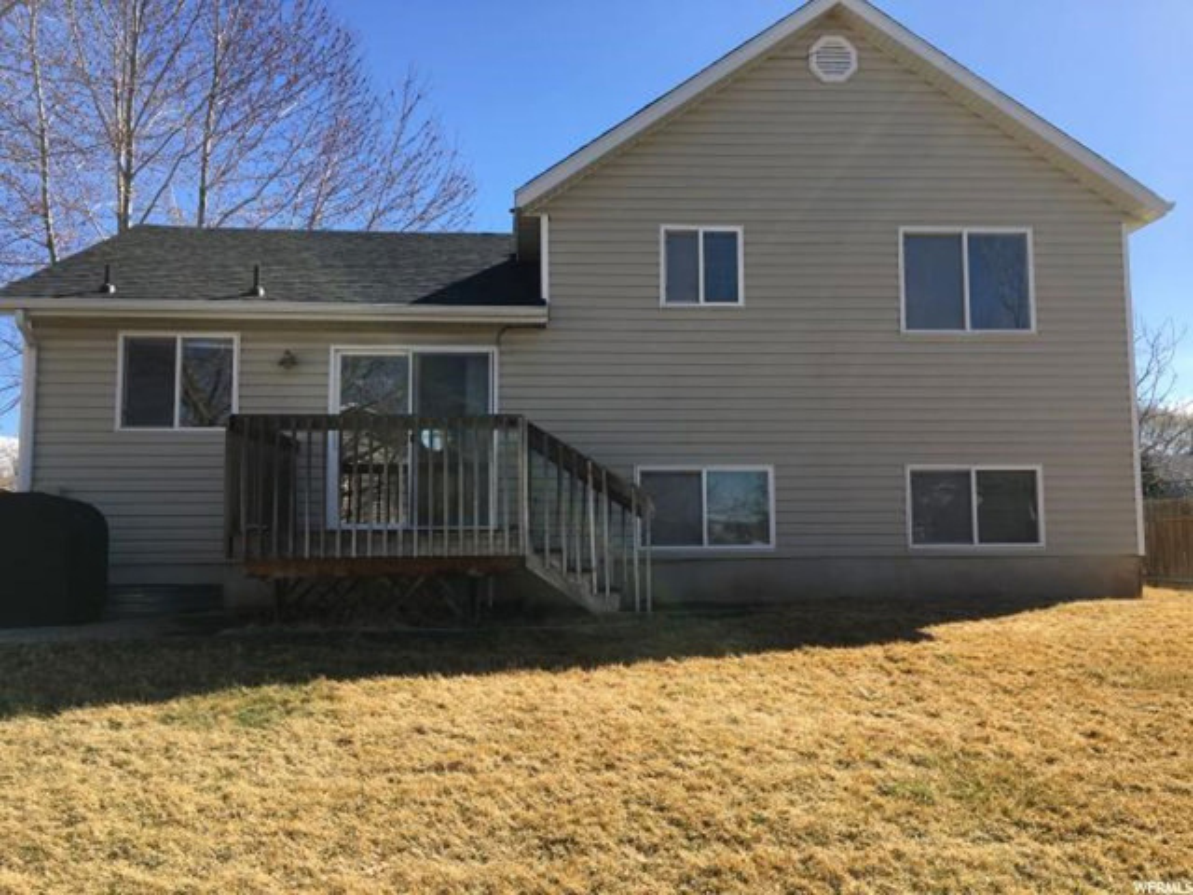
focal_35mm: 29
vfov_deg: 48.2
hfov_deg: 61.7
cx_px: 596
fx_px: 999
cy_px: 448
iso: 25
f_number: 2.2
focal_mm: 4.15
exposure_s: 1/1026
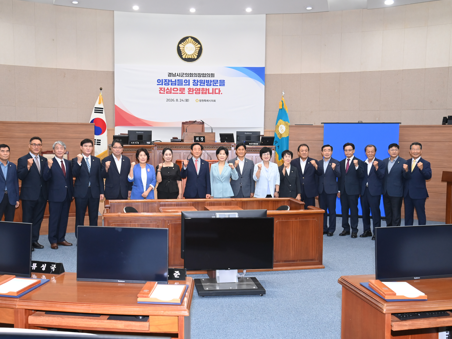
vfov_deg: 37.7
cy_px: 169
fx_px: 496
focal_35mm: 38
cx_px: 206
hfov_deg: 48.9
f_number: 6.3
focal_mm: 35
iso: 2500
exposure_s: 1/250
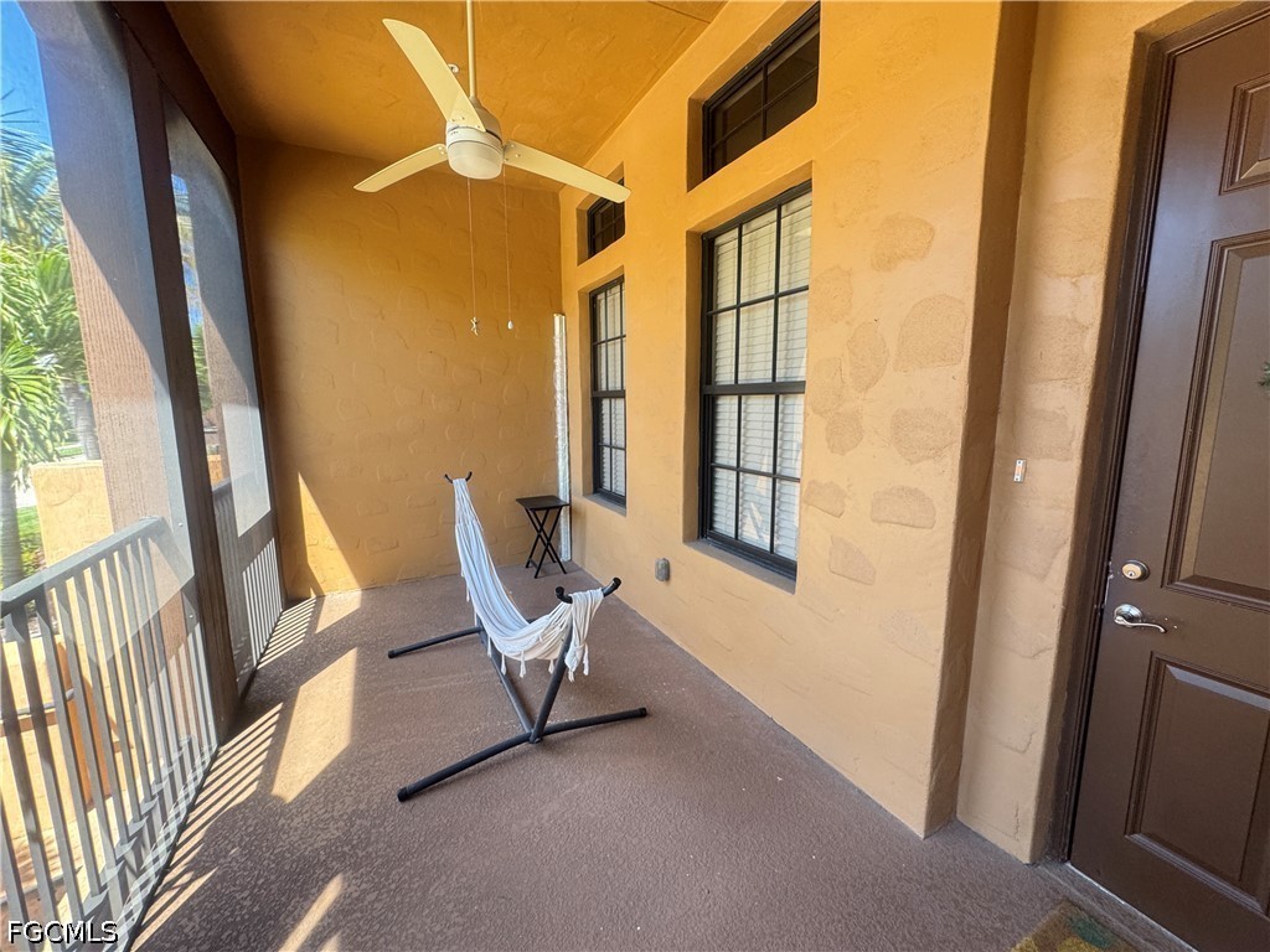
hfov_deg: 102.1
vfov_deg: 85.7
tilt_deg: -9.0
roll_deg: -0.5
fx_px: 514
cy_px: 476
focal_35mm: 14
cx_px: 635
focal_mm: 2.22
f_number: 2.2
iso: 200
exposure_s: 1/99
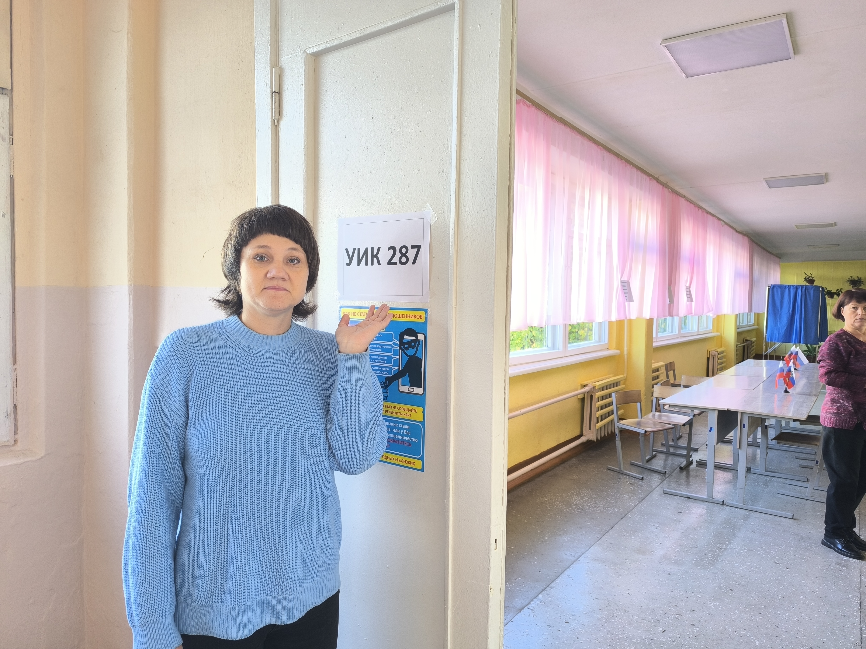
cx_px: 433
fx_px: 575
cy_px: 324
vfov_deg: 58.9
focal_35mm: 23
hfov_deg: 73.9
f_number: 1.65
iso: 400
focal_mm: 6.14
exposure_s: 1/100
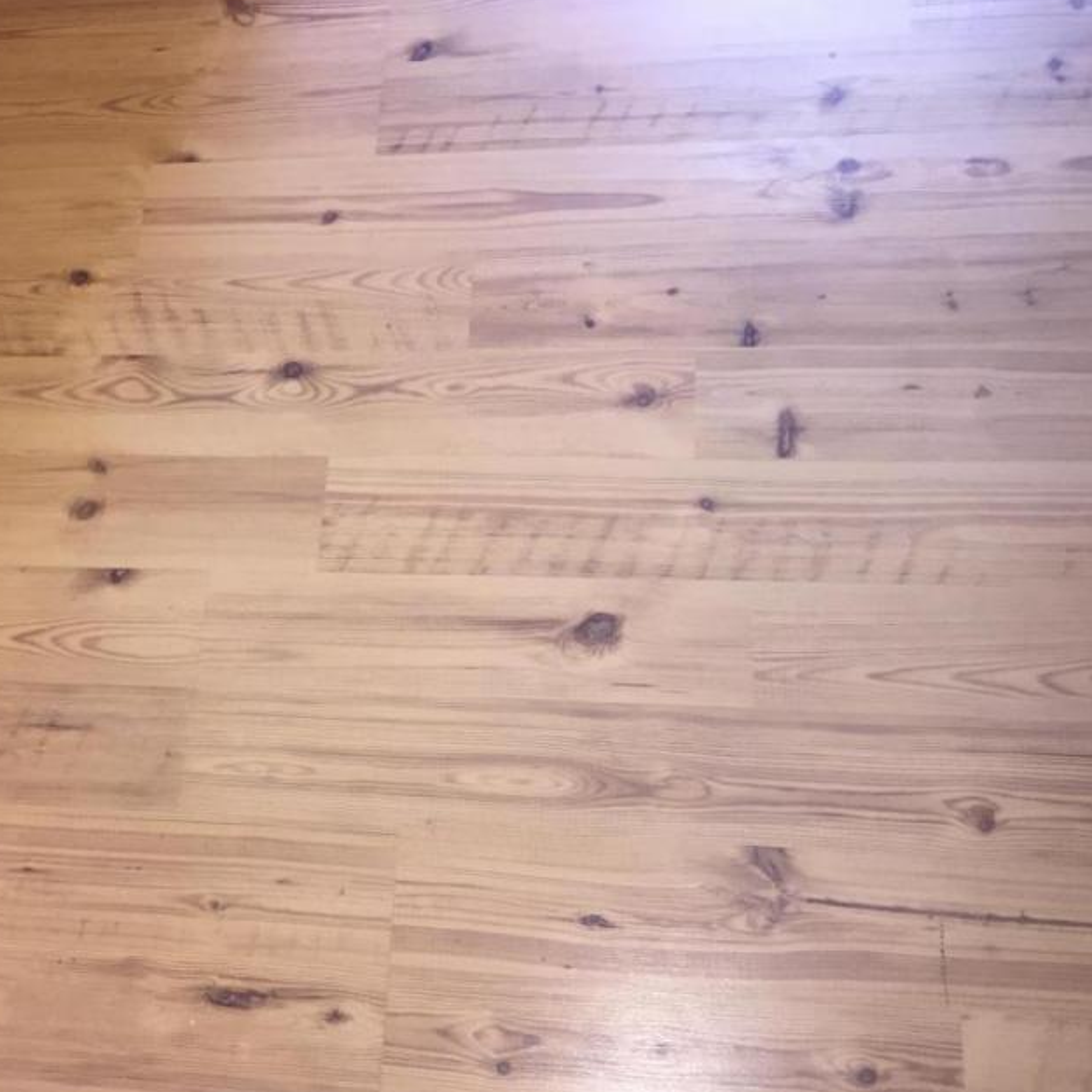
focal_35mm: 42
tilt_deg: -66.0
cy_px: 559
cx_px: 339
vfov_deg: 40.0
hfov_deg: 39.4
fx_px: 1499
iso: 100
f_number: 2.2
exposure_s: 1/30
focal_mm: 4.15
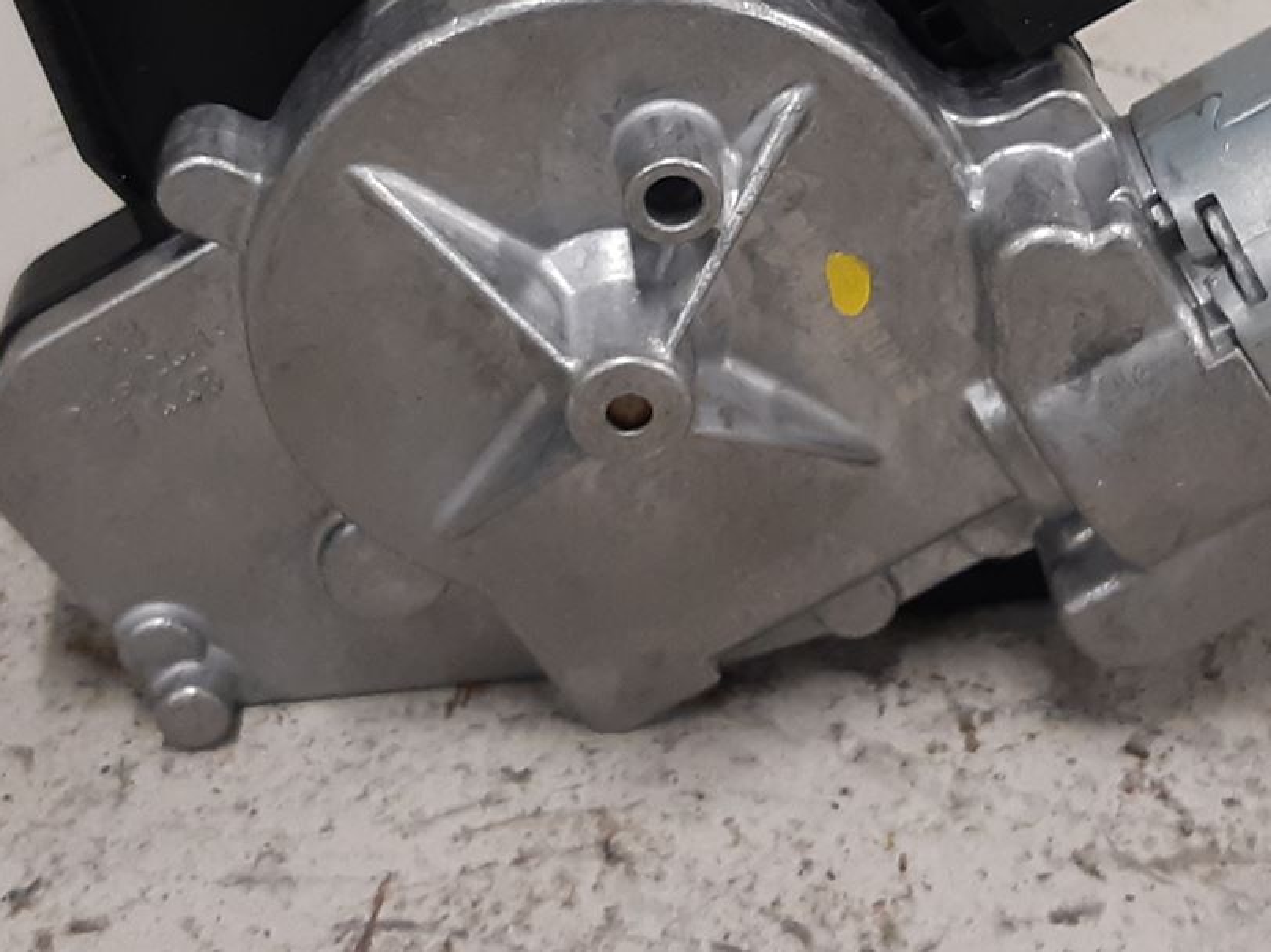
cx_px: 817
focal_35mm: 66
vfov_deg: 21.6
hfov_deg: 29.2
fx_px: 2423
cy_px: 49
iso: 125
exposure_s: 1/50
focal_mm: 3.93
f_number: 1.7
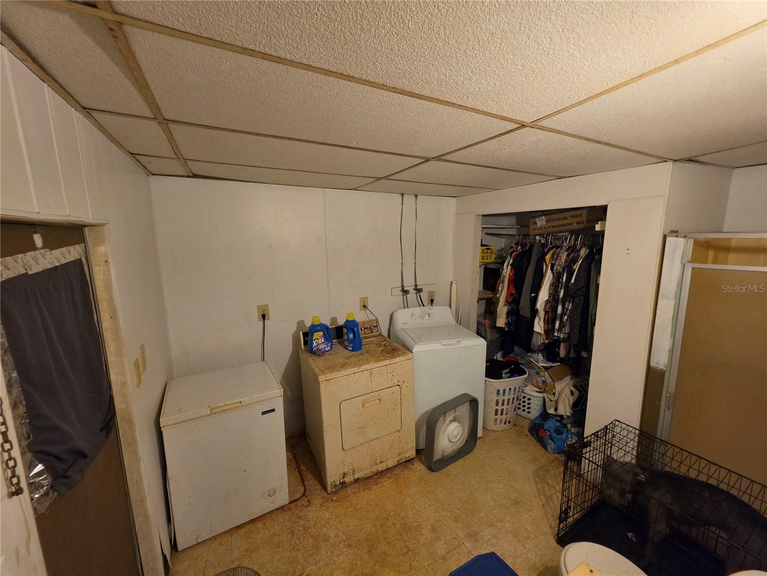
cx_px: 384
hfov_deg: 106.2
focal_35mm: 13
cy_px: 288
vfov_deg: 89.9
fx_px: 288
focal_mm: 2.2
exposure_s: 1/60
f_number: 1.9
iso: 400
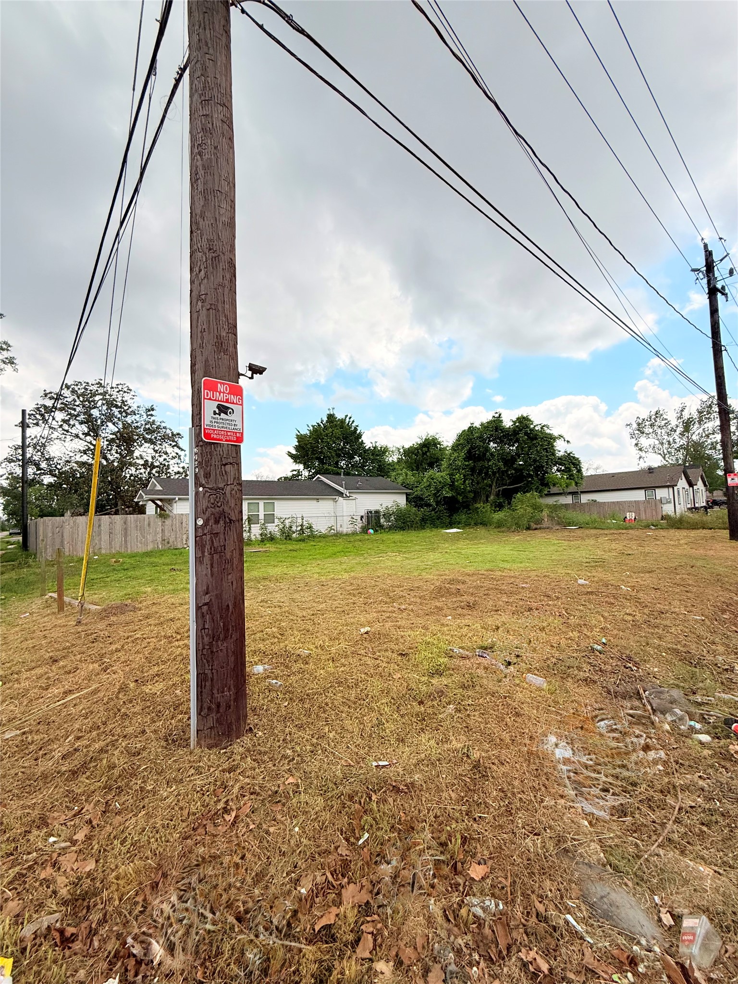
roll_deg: +1.7
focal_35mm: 14
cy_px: 492
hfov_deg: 85.7
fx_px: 398
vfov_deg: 102.1
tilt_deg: +3.6
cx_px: 369
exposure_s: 1/1901
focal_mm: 2.22
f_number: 2.2
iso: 50
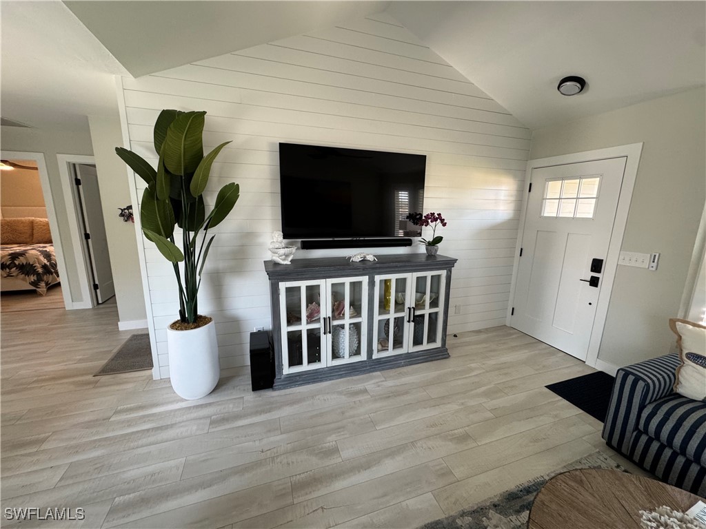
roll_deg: -0.7
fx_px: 286
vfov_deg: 85.7
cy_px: 264
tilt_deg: -12.6
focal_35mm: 14
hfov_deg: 102.1
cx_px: 353
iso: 200
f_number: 2.2
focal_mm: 2.22
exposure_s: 1/60
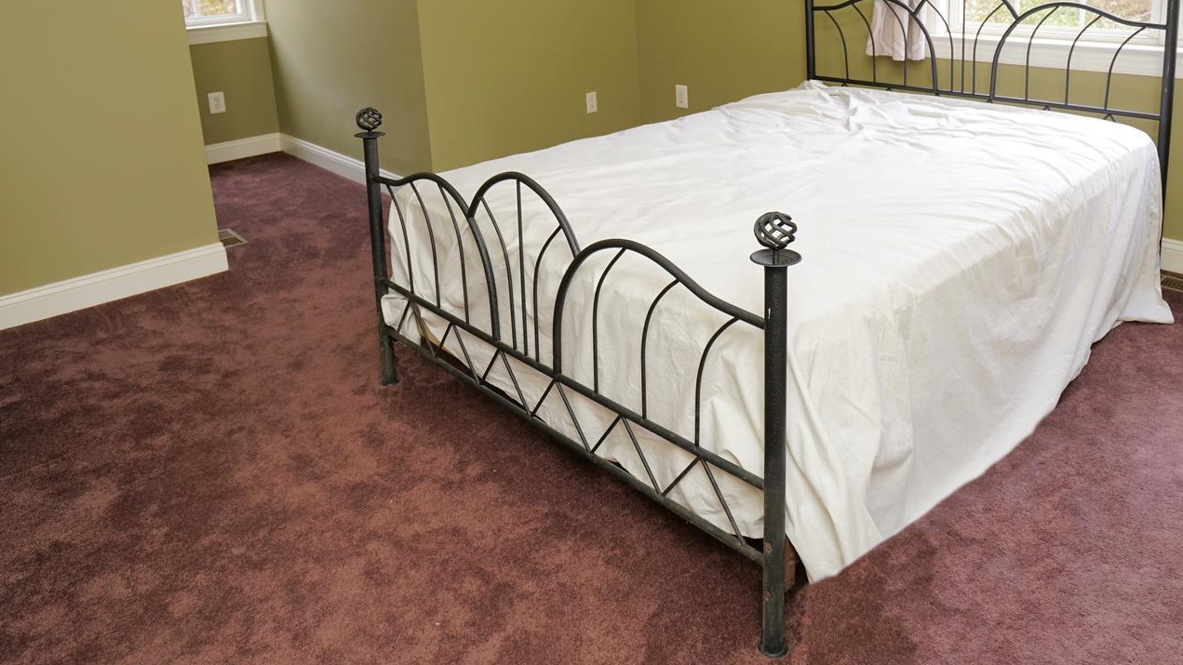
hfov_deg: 69.5
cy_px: 140
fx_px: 847
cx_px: 680
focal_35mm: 27
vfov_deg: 41.2
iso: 500
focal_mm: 16
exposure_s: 1/60
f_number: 4
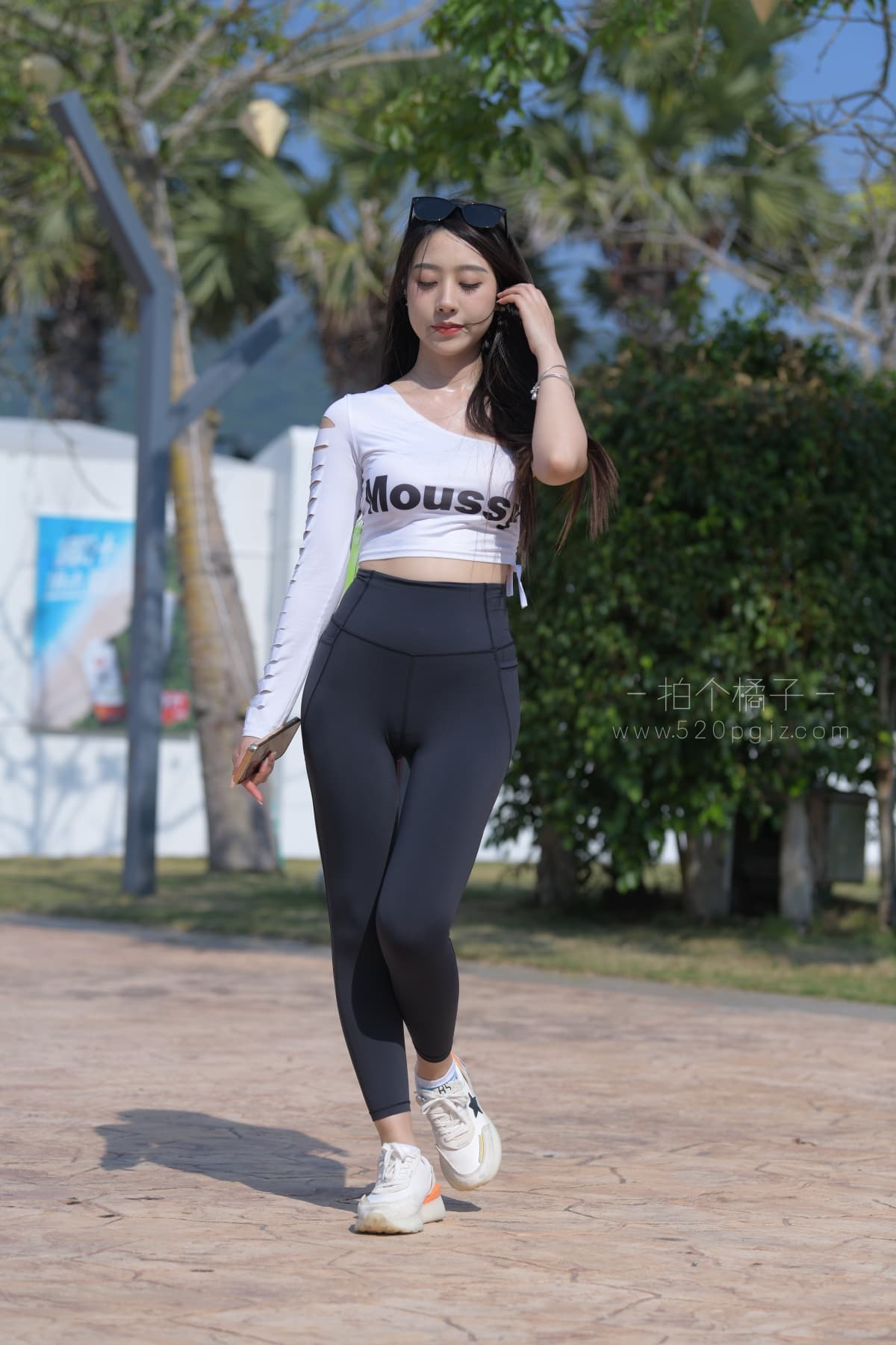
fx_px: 3546
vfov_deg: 21.5
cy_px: 672
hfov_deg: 14.4
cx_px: 448
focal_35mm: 95
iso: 110
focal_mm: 95
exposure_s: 1/2000
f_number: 4
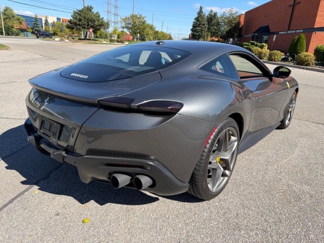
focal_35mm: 24
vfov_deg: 56.8
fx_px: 225
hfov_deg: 71.6
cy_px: 122
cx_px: 162
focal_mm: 6.76
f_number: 1.78
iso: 80
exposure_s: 1/3021
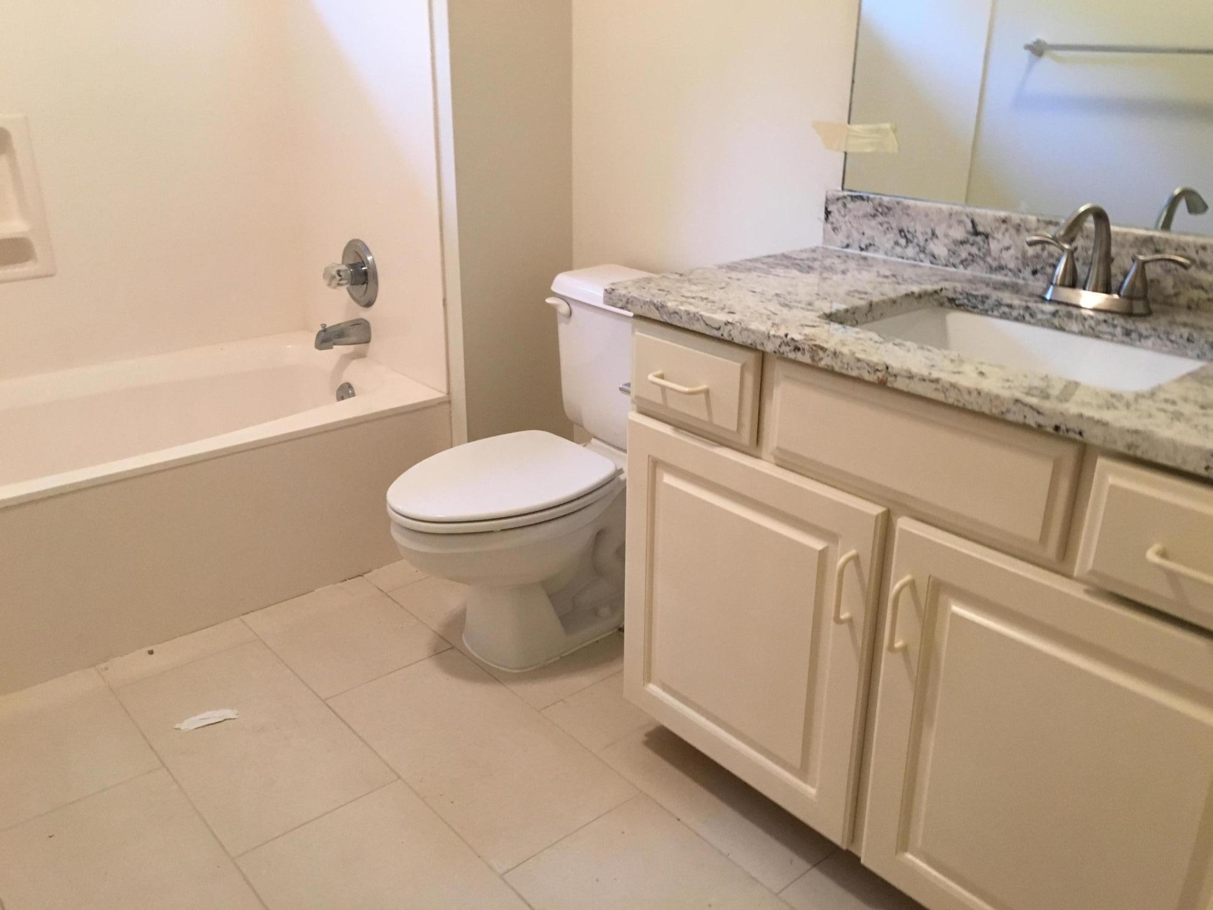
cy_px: 455
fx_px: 1016
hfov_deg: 61.7
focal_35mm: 29
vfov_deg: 48.2
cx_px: 606
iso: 100
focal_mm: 4.15
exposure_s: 1/30
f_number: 2.2
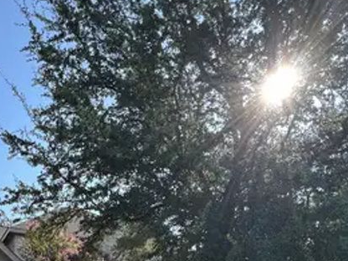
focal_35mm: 32
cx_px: 69
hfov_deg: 53.0
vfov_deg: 35.3
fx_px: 322
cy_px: 310
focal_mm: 1.57
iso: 32
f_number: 1.8
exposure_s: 1/412
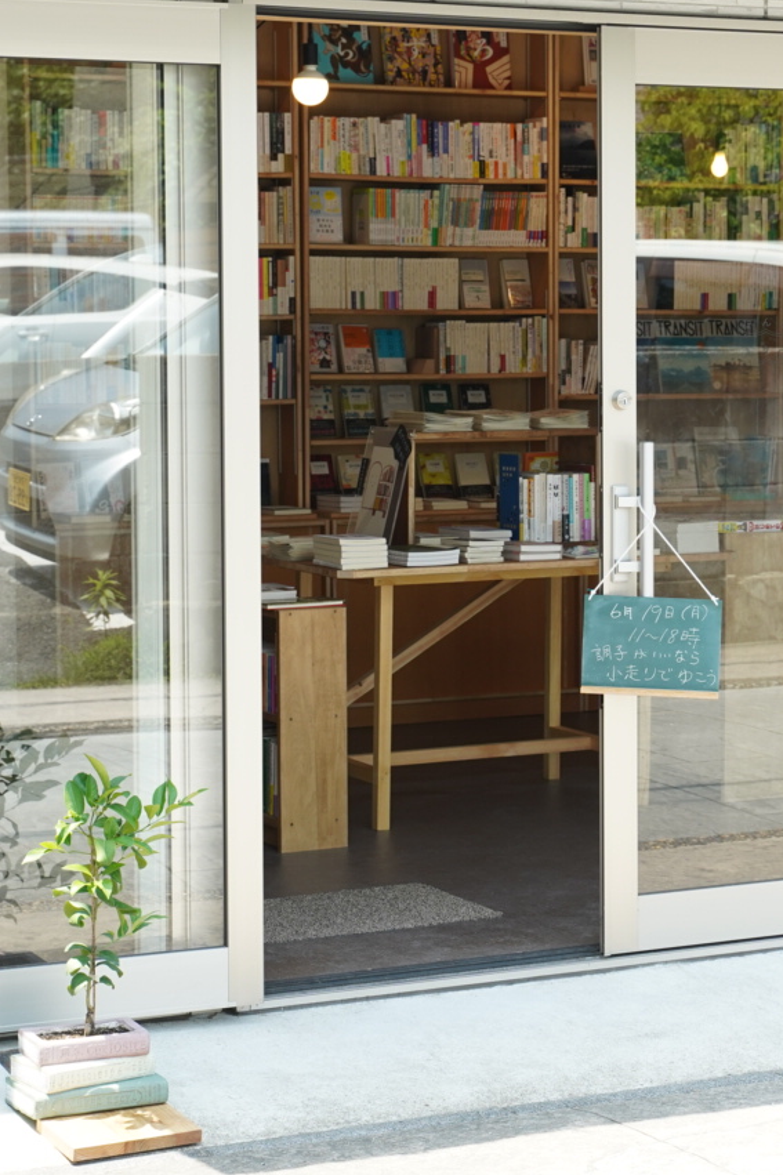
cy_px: 465
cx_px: 630
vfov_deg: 21.4
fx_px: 3100
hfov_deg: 14.3
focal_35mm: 95
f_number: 6.3
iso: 500
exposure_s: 1/250
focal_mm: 50
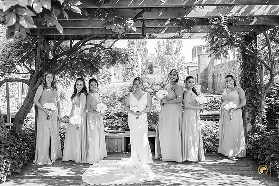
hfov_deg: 61.9
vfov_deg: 43.6
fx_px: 233
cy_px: 93
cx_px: 140
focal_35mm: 30
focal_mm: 30
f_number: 4
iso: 160
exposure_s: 1/250
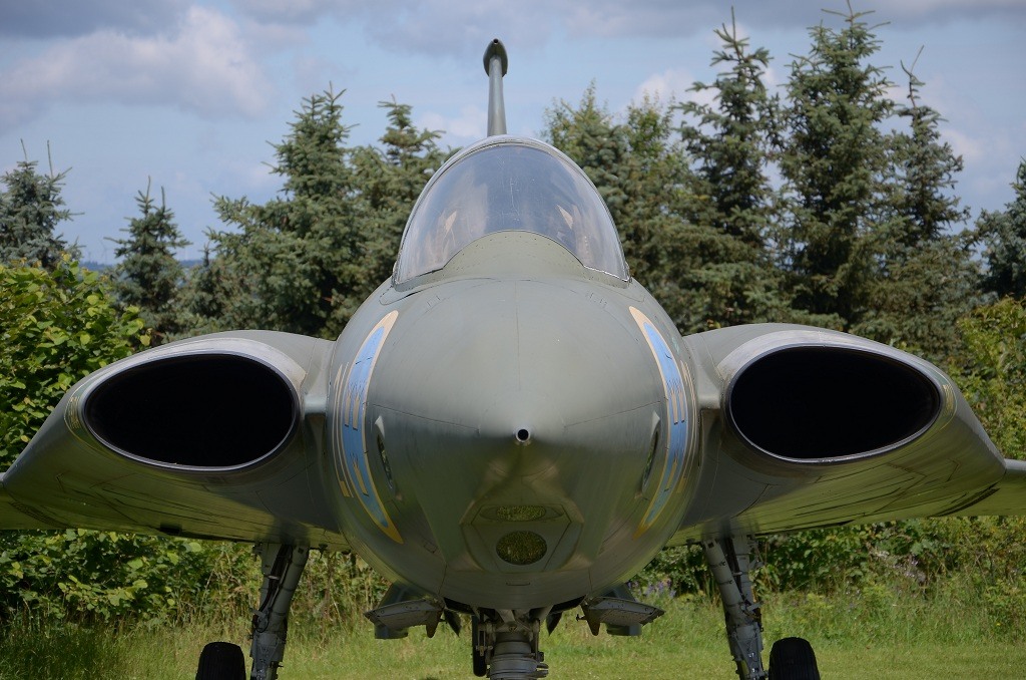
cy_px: 340
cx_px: 513
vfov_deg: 11.4
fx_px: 3413
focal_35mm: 120
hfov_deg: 17.1
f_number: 5.3
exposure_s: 1/200
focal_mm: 80
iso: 100
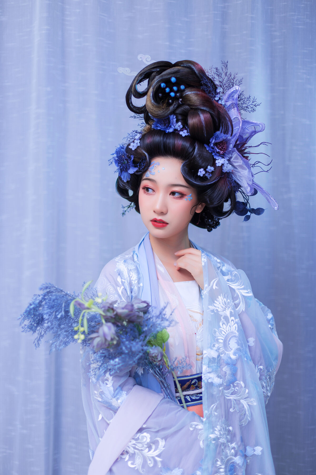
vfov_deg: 39.6
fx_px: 658
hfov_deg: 27.0
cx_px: 158
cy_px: 238
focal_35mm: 50
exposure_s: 1/125
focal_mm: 50
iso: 100
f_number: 1.8
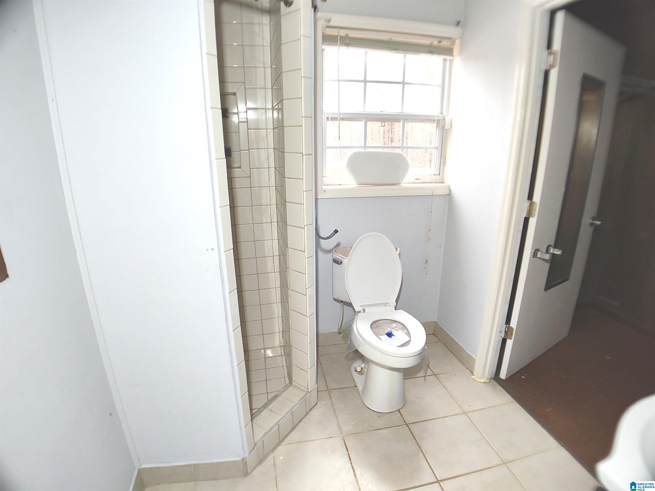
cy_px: 246
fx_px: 473
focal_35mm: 25
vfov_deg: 54.9
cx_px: 328
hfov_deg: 69.4
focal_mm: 4.15
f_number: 1.5
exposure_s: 1/40
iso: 244
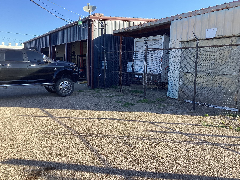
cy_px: 90
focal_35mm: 31
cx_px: 120
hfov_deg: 58.4
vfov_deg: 45.4
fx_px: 215
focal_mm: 3.3
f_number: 2.4
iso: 25
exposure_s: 1/390
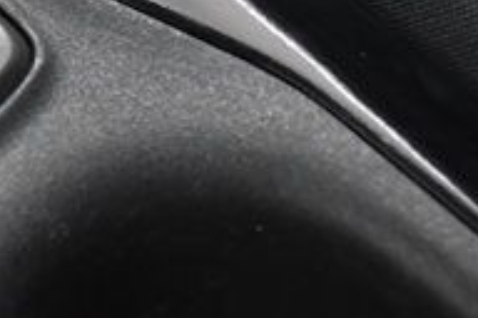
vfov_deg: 6.1
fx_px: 2828
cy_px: -471
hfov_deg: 9.1
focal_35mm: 213
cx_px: -488
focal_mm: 27
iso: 2500
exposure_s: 1/200
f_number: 4
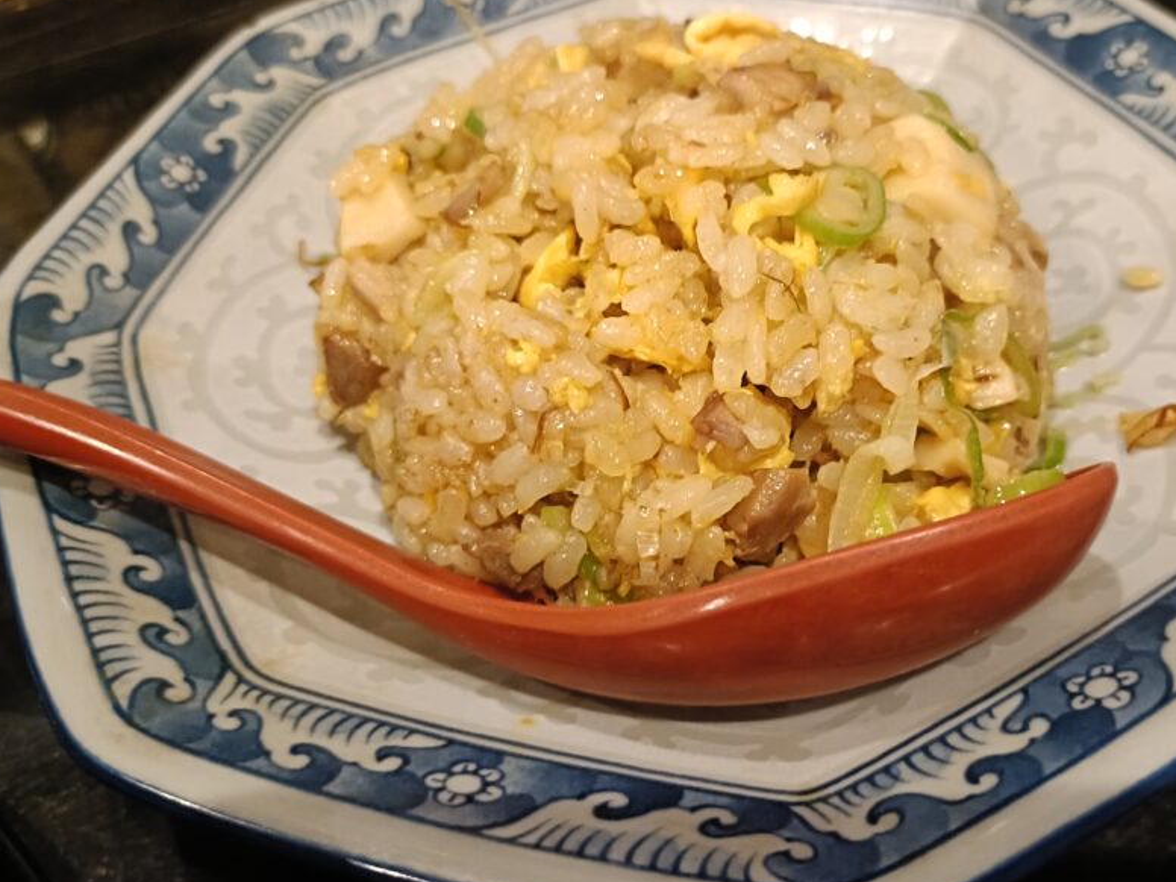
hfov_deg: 55.0
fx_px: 1121
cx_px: 703
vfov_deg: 42.9
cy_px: 393
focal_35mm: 33
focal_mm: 4.7
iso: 2000
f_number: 1.7
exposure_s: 1/25
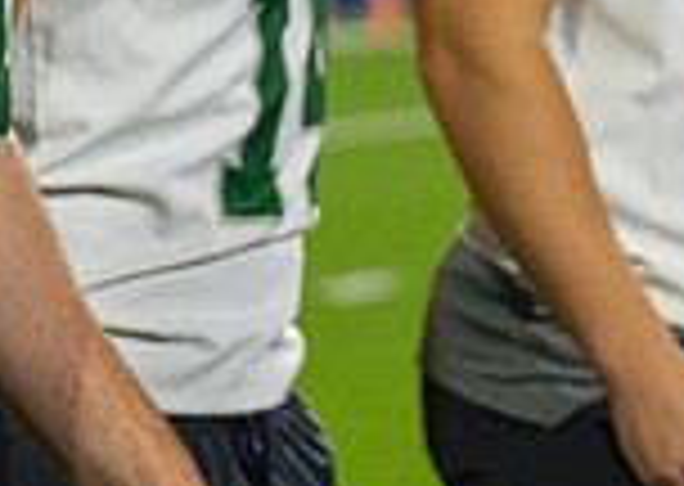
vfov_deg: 3.9
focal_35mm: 370
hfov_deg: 5.5
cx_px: 211
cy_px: -227
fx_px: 7175
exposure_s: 1/1250
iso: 1250
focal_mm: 70
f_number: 2.8
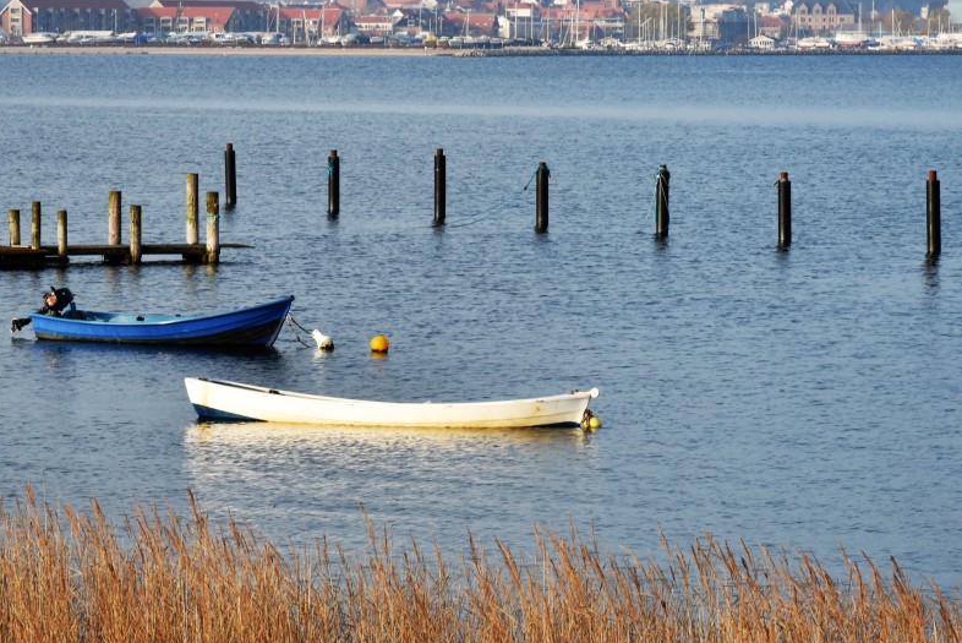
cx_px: 392
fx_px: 4893
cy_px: 419
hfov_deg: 11.2
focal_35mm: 183
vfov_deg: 7.5
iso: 280
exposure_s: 1/90
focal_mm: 120
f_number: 19
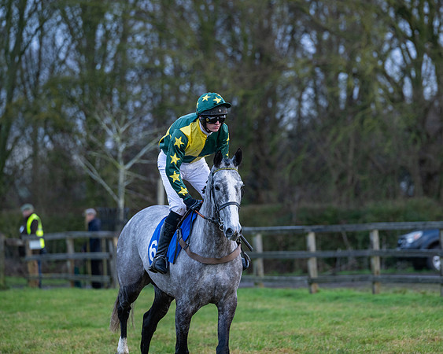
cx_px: 229
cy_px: 177
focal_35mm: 225
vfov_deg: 6.9
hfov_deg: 8.6
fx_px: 2952
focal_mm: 200
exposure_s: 1/500
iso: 800
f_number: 4
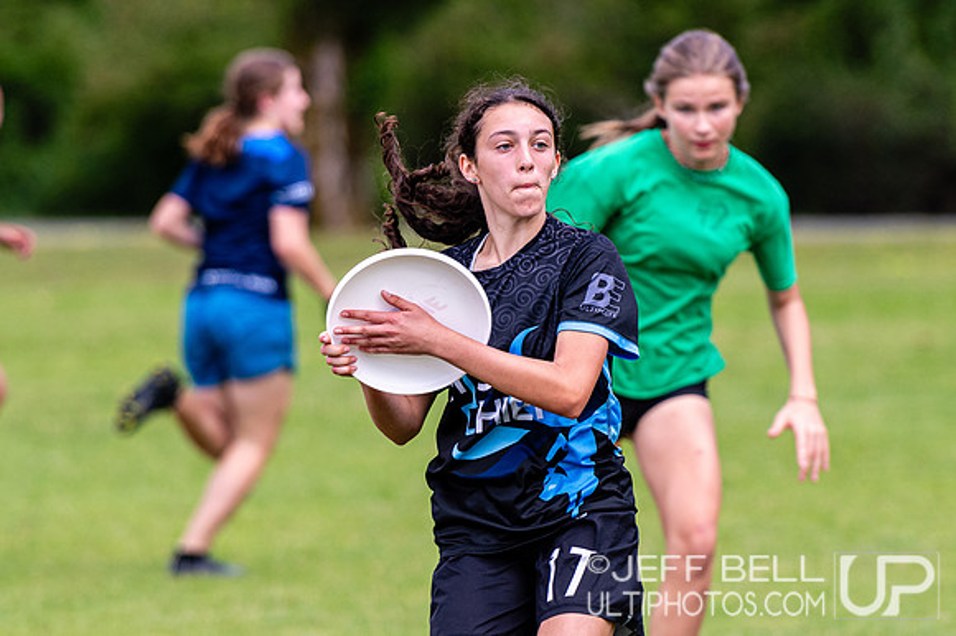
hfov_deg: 4.6
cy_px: 360
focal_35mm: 446
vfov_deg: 3.1
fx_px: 11839
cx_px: 532
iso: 280
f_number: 3.2
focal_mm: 200
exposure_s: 1/1250
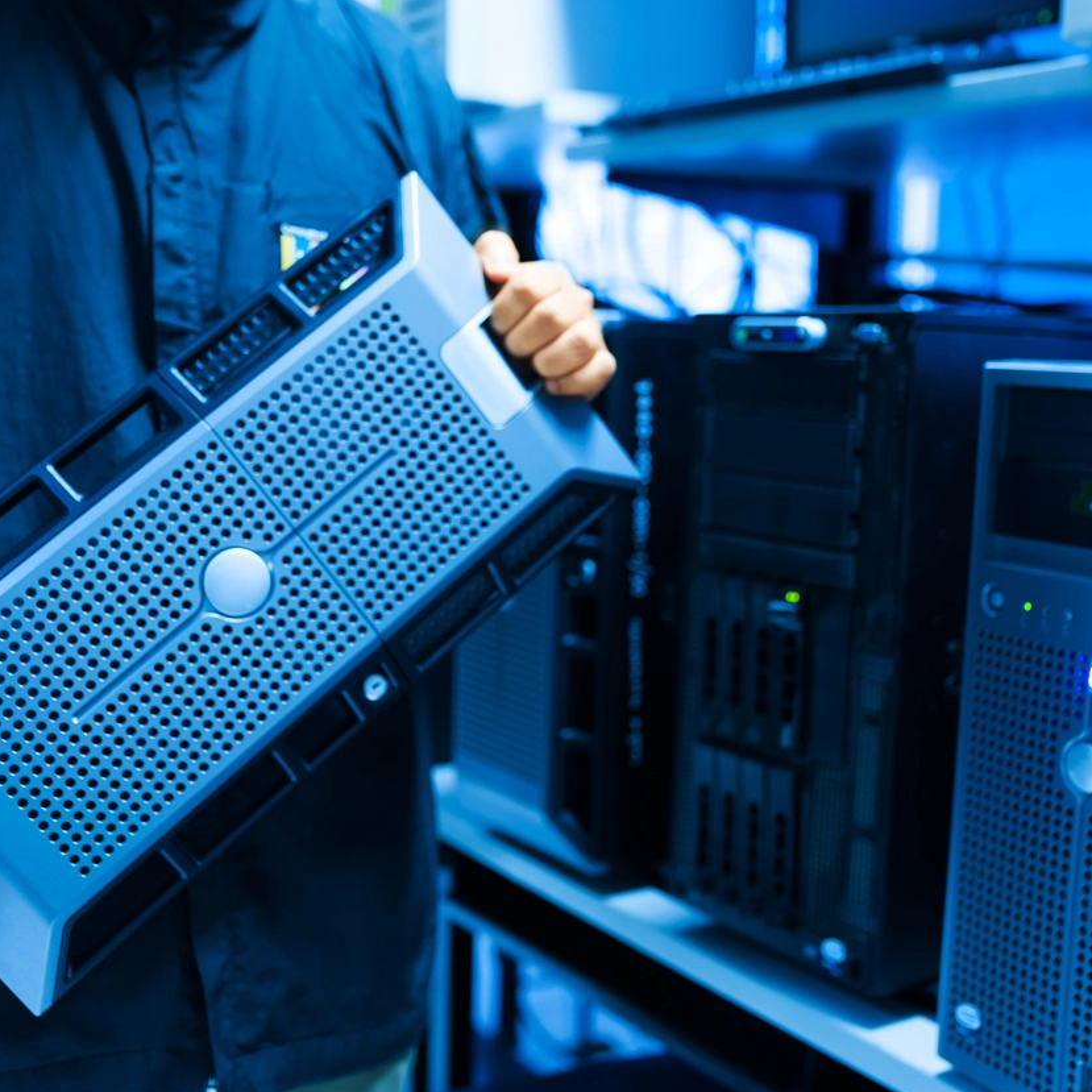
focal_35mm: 45
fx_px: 1606
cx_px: 550
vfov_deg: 37.6
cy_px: 549
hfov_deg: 37.6
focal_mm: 35
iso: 200
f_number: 2.8
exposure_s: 1/8
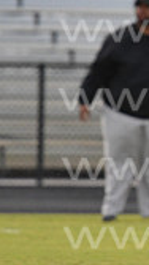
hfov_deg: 1.2
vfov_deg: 2.2
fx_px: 7086
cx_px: 422
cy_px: 65
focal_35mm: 1005
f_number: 3.2
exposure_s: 1/1000
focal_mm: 185
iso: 1600
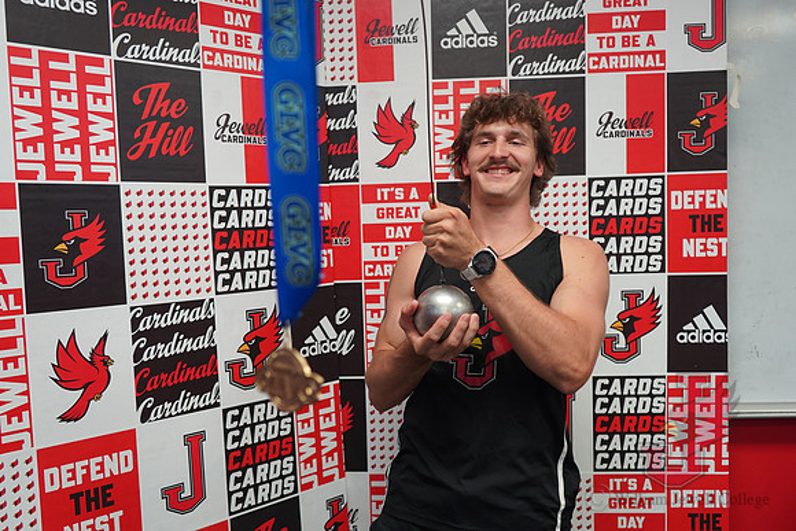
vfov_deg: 42.3
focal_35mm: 31
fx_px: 686
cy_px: 266
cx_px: 398
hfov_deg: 60.3
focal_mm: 31
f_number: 4
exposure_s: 1/160
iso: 1250
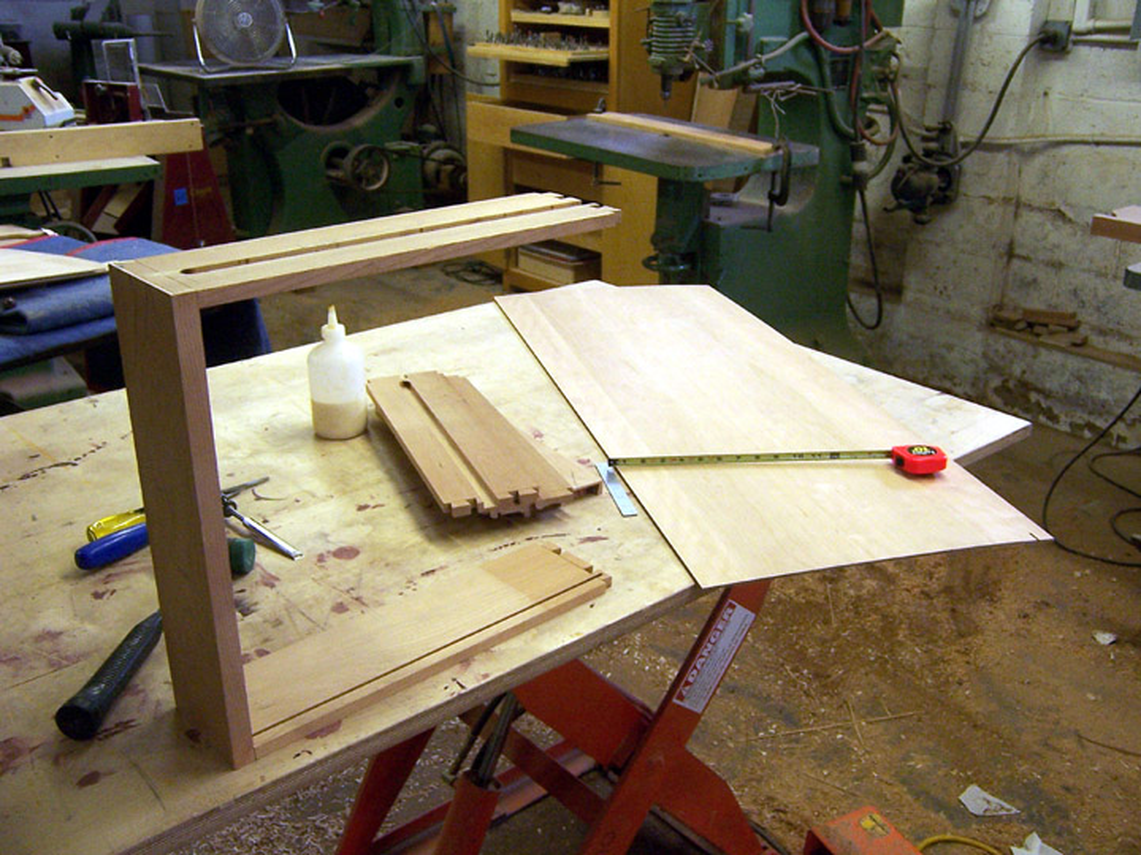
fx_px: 1088
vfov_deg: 42.9
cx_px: 570
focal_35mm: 33
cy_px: 428
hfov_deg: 55.4
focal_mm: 5.5
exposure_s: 1/30
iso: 140
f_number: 3.4
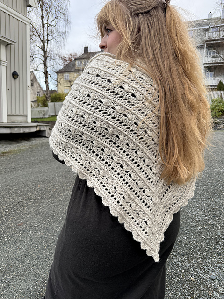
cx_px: 112
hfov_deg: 56.8
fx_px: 207
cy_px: 150
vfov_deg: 71.6
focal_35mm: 24
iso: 100
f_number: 1.78
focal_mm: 6.76
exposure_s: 1/246
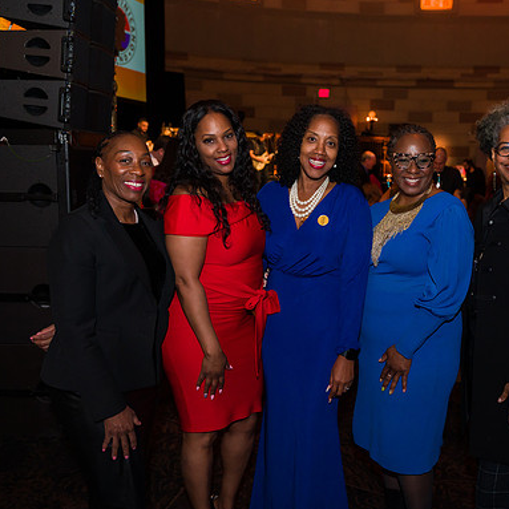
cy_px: 254
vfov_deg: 46.0
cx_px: 307
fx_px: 599
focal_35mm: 36
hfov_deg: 45.8
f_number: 4
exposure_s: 1/160
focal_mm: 28
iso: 1600
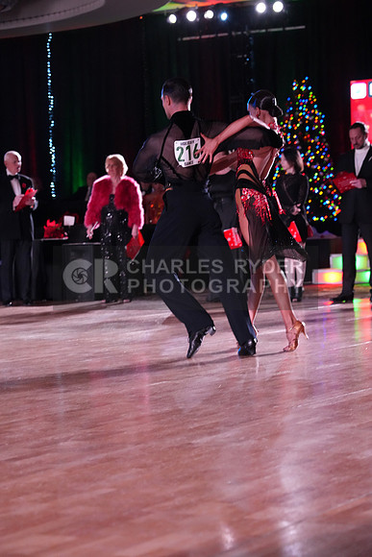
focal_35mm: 95
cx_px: 186
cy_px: 278
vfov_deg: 21.5
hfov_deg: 14.4
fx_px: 1472
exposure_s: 1/320
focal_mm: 95
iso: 6400
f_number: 5
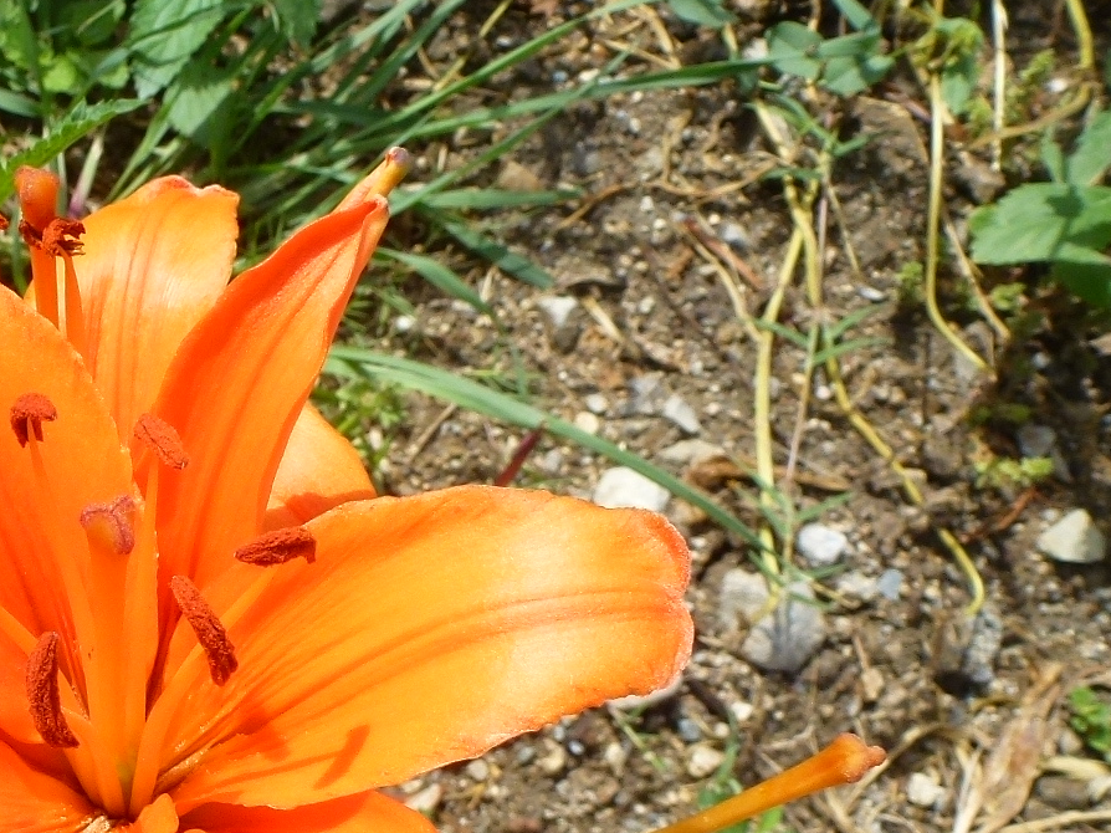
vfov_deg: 26.1
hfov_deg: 32.9
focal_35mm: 55
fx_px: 1765
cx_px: 76
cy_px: 671
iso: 100
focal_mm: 4.3
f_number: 4
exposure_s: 1/640
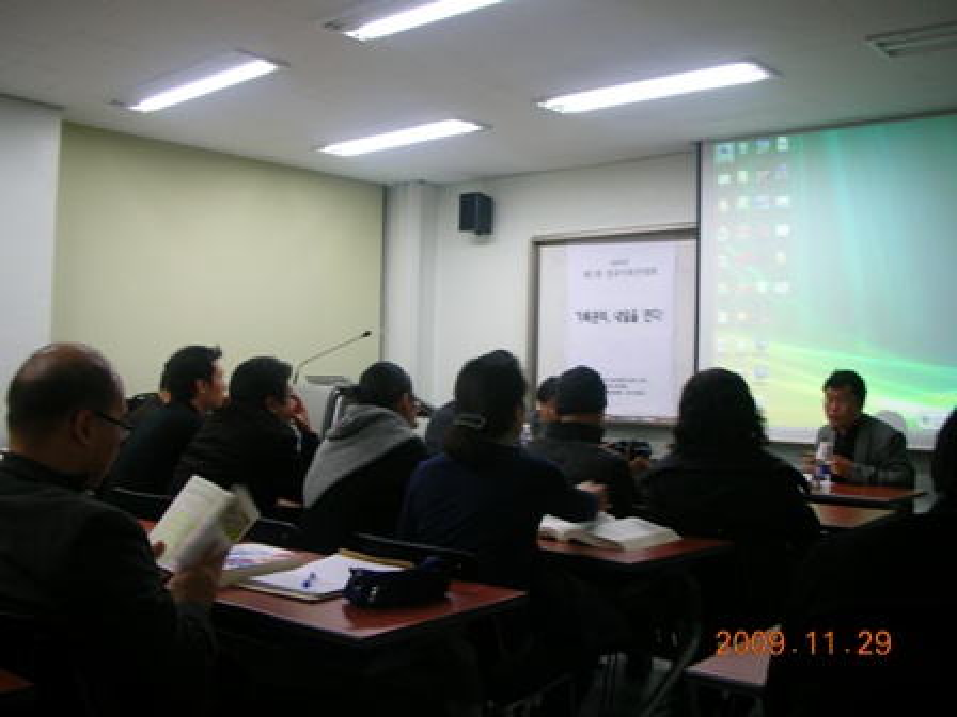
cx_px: 478
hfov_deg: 52.6
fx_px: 968
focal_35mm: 35
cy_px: 358
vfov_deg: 40.7
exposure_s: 1/13.3
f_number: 3
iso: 50
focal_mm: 5.8
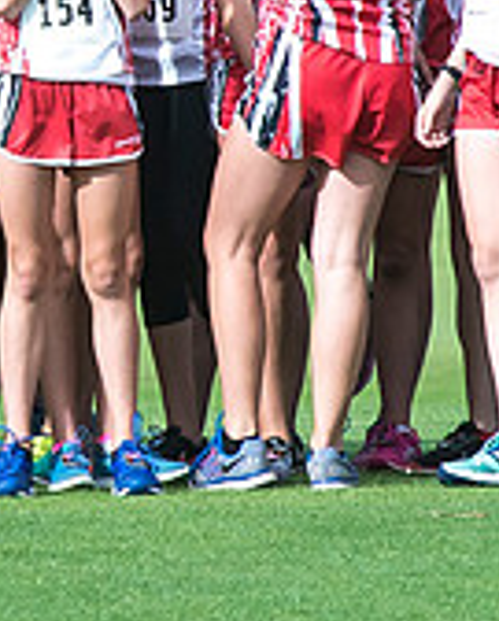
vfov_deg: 0.8
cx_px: -62
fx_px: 45787
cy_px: 164
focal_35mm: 2487
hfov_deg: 0.6
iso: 1000
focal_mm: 400
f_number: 8
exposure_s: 1/2500
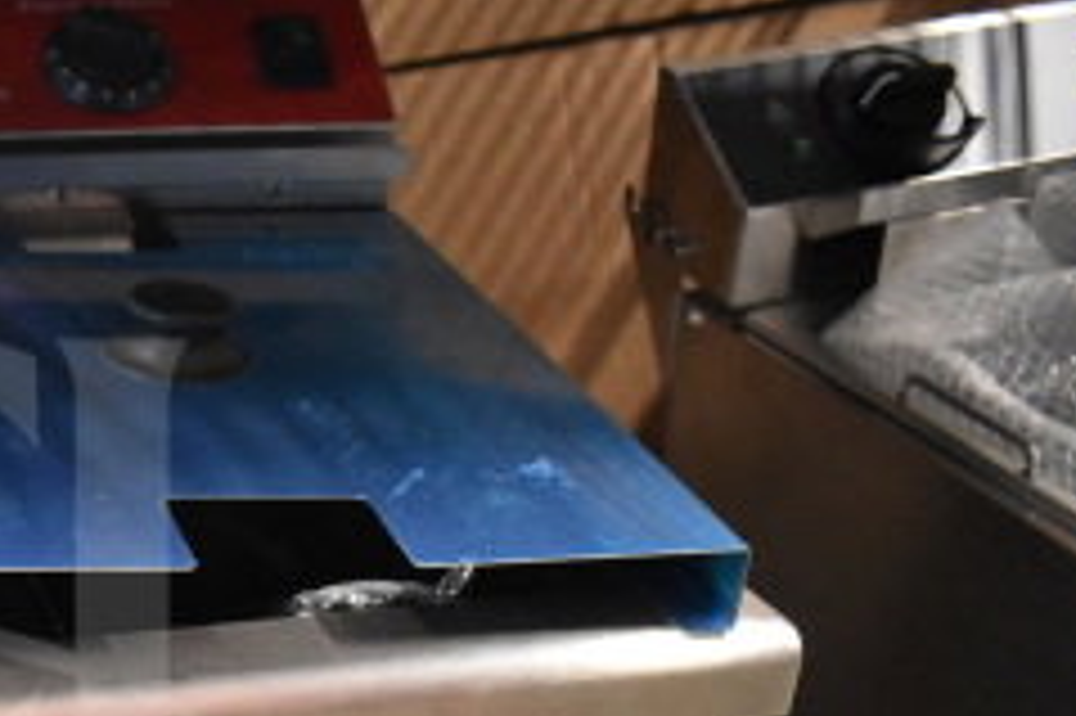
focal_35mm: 69
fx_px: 2061
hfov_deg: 26.1
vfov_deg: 19.2
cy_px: 696
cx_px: -221
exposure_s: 1/30
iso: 4000
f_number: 3.5
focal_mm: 18
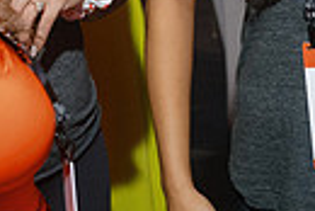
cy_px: -169
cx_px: 233
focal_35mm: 156
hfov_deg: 13.1
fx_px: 1367
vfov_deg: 8.5
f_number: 4
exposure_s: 1/160
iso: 1250
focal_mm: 35
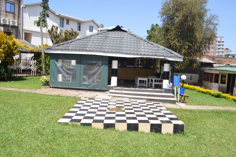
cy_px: 78
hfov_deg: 67.5
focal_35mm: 27
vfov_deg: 47.7
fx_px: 177
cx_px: 118
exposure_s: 1/250
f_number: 13
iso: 640
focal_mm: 18
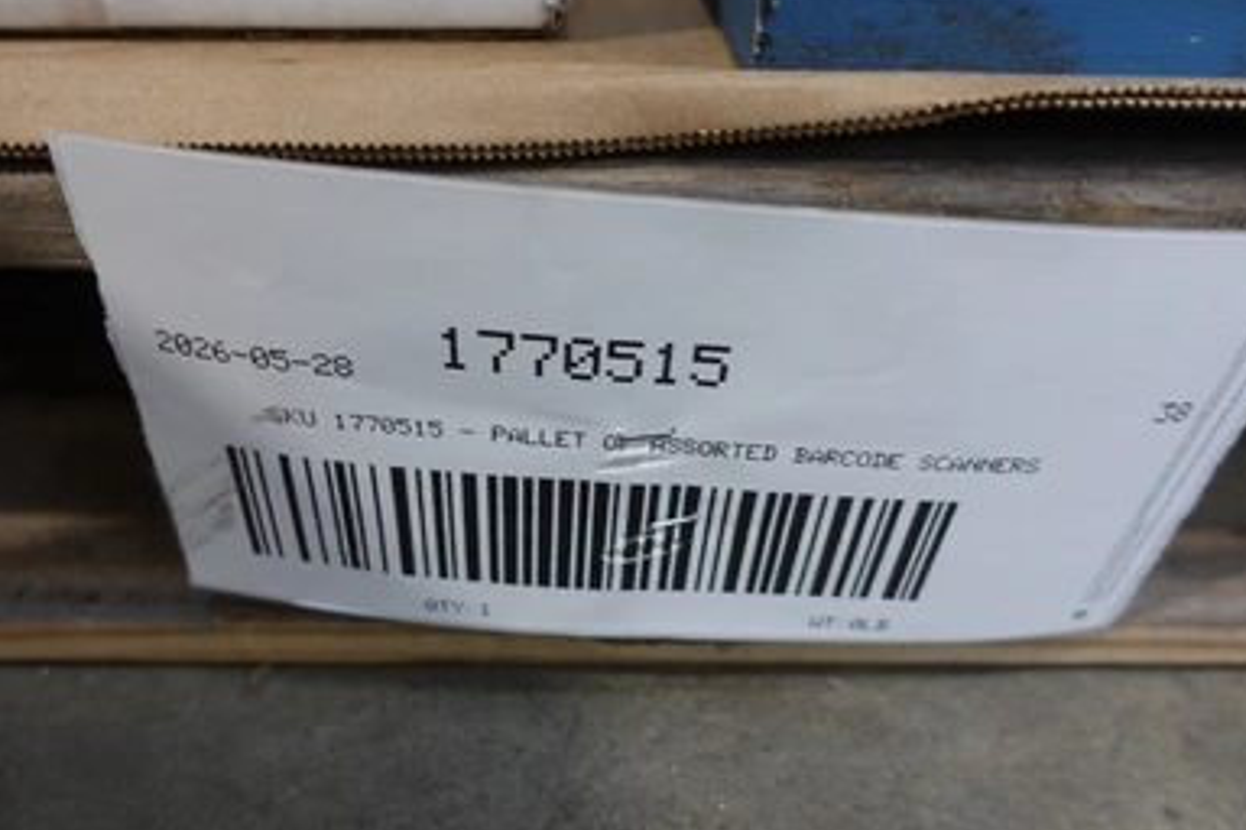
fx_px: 865
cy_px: 407
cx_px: 620
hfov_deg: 71.5
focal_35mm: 25
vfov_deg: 51.3
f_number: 1.8
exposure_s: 1/30
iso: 160
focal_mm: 8.8
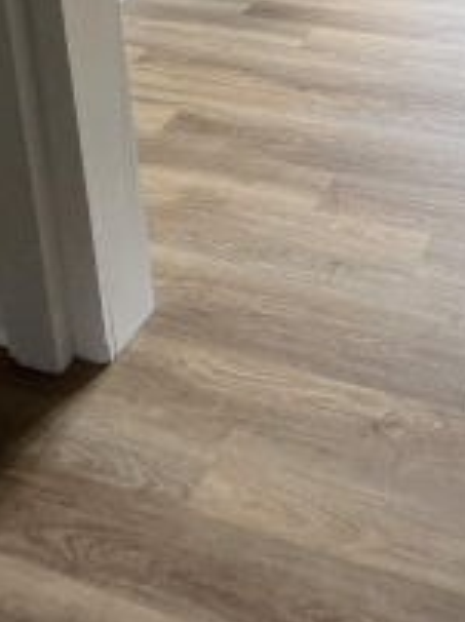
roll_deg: +2.0
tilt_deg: -12.5
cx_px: 465
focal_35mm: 43
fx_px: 772
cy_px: -211
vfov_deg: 31.9
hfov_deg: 31.1
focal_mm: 1.57
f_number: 1.8
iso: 100
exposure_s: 1/120
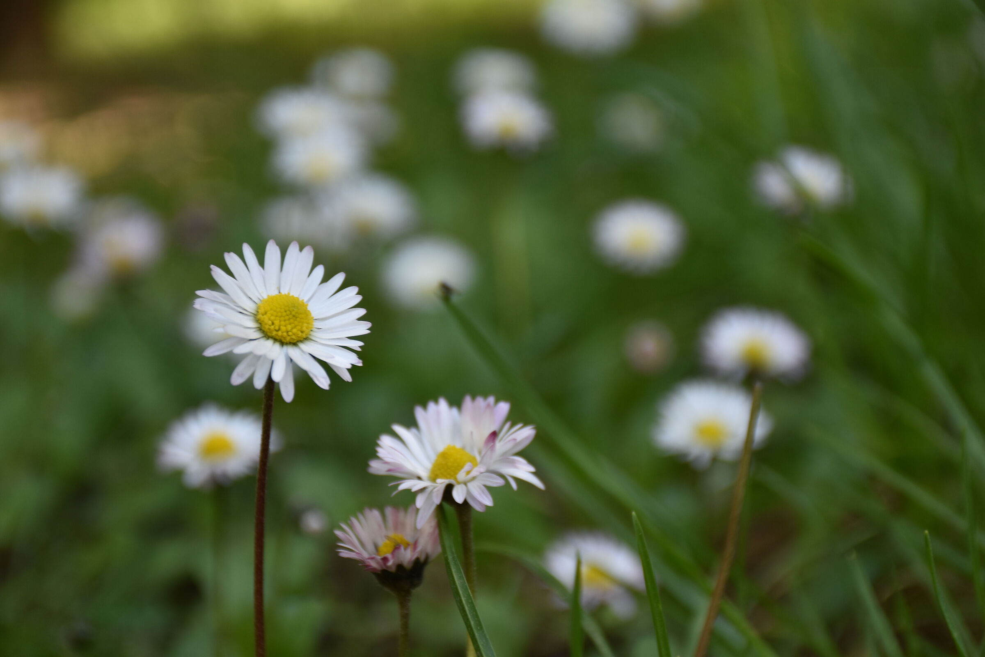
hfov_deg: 19.5
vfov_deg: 13.0
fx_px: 2873
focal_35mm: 105
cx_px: 492
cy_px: 328
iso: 200
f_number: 5.6
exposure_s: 1/100
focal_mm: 70
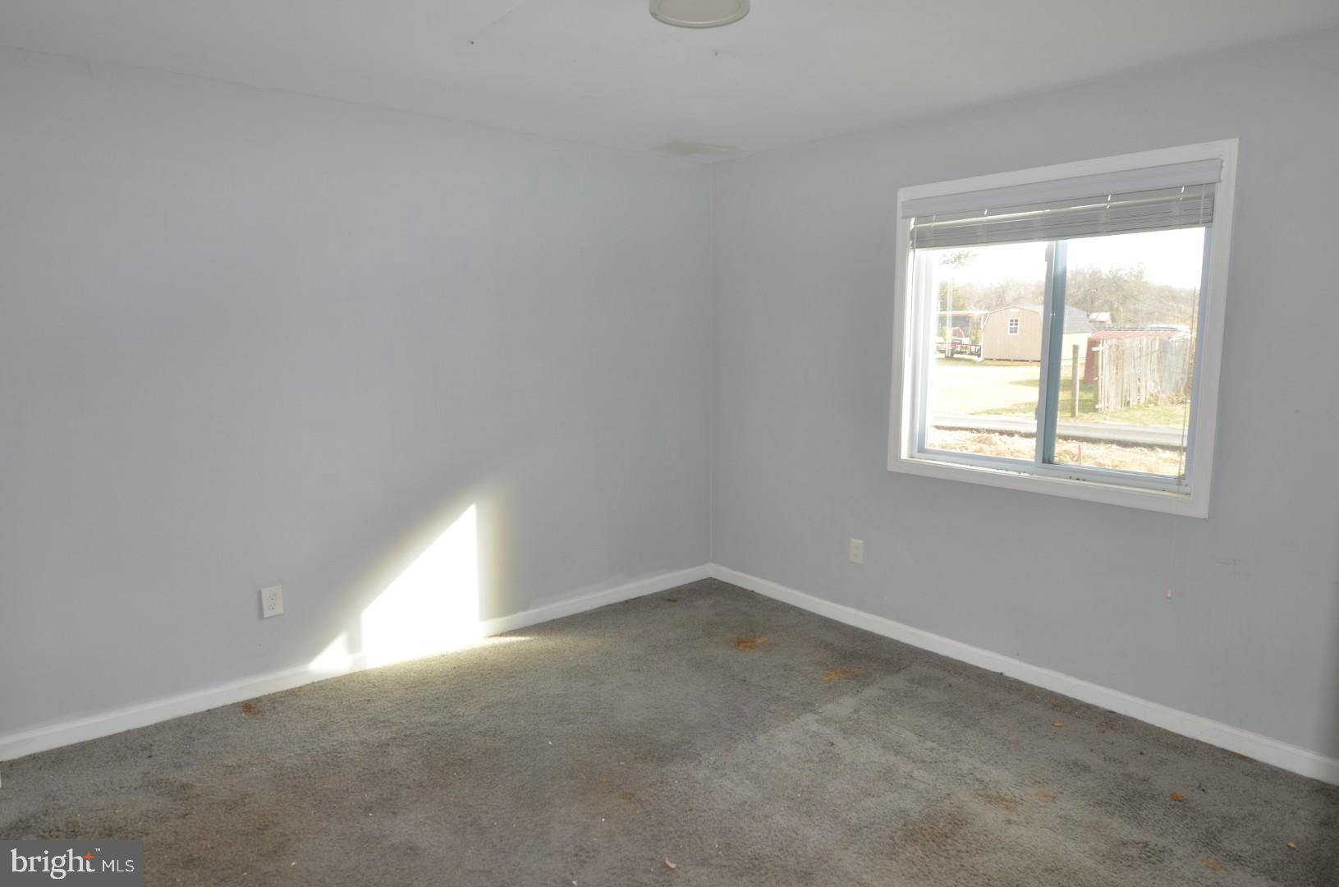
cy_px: 444
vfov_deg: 59.3
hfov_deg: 81.3
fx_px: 779
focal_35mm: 21
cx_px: 670
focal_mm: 14
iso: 200
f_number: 4.5
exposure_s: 1/80
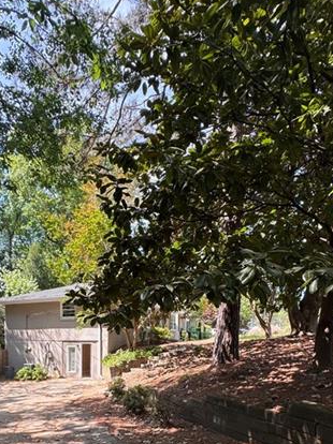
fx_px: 334
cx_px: 117
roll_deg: -0.5
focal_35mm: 26
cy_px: 362
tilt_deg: -3.1
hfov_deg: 52.2
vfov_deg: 61.1
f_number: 2.2
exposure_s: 1/249
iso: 40
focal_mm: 2.22
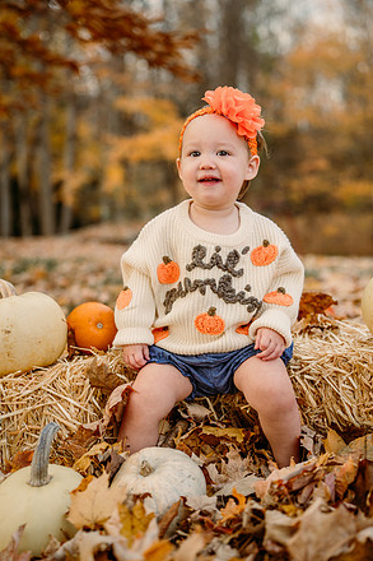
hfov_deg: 29.2
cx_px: 185
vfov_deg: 42.8
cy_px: 277
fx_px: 715
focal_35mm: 46
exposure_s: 1/500
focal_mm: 45
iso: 250
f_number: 2.2
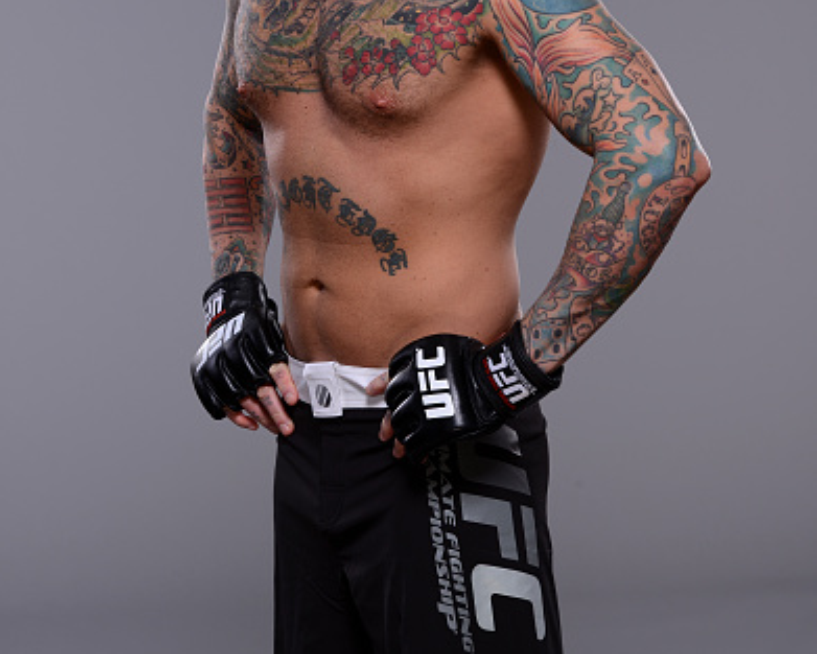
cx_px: 407
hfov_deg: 17.9
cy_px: 198
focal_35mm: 107
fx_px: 2588
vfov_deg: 14.4
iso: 100
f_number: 11
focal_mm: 75
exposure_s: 1/125
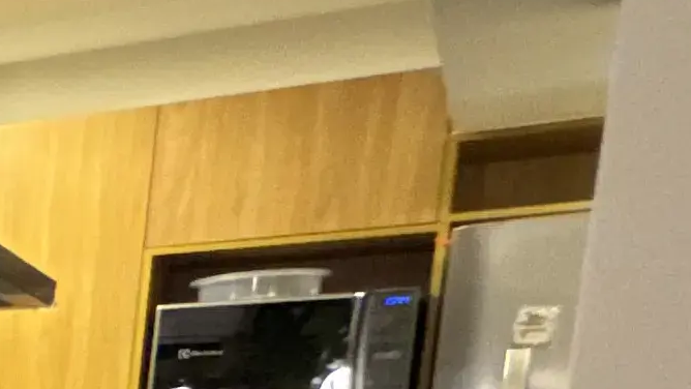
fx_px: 1686
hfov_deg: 12.9
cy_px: 739
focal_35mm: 92
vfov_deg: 11.9
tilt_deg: -7.6
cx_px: -1194
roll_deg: -1.4
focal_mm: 2.22
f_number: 2.2
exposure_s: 1/60
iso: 800
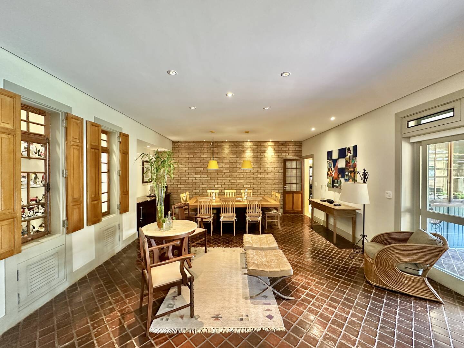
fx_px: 188
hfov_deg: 102.1
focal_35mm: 14
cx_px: 232
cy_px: 174
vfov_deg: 85.7
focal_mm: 2.22
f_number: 2.2
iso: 500
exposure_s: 1/60
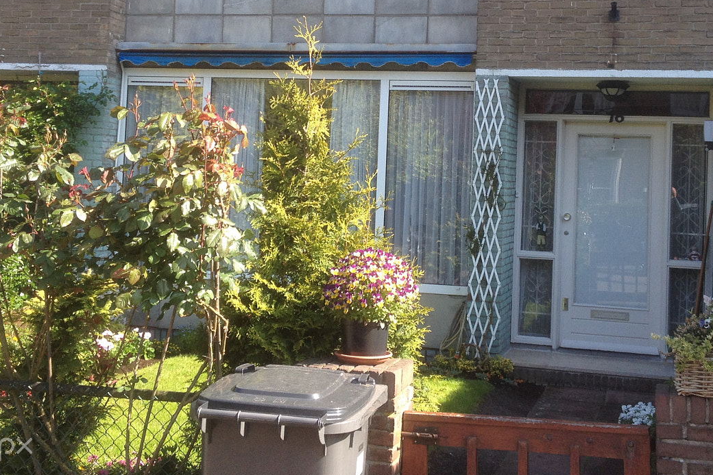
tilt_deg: +3.2
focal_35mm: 56
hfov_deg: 35.6
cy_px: 132
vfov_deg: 24.0
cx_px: 411
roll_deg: -3.0
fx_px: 1109
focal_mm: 4.28
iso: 50
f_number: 2.4
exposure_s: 1/406
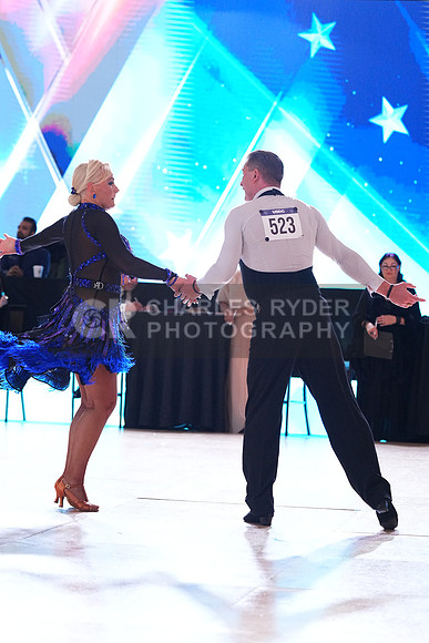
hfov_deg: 12.0
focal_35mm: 114
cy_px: 322
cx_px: 214
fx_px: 2036
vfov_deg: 17.9
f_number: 4
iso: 4000
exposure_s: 1/400
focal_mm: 114
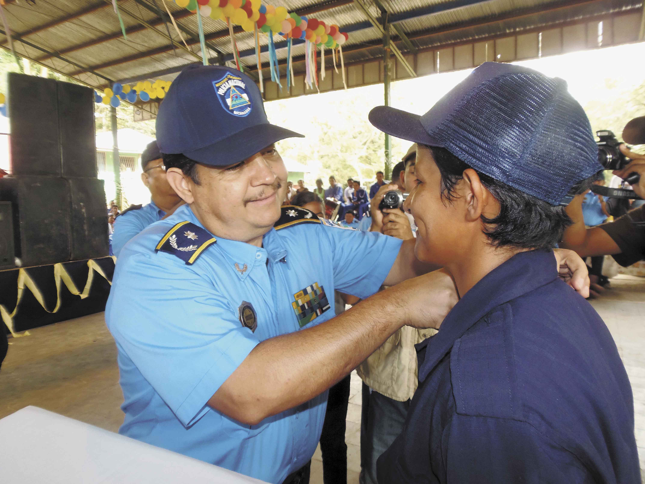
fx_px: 447
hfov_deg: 71.6
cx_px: 322
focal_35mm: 24
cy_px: 242
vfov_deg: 56.8
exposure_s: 1/30
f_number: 2.9
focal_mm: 4.3
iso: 160
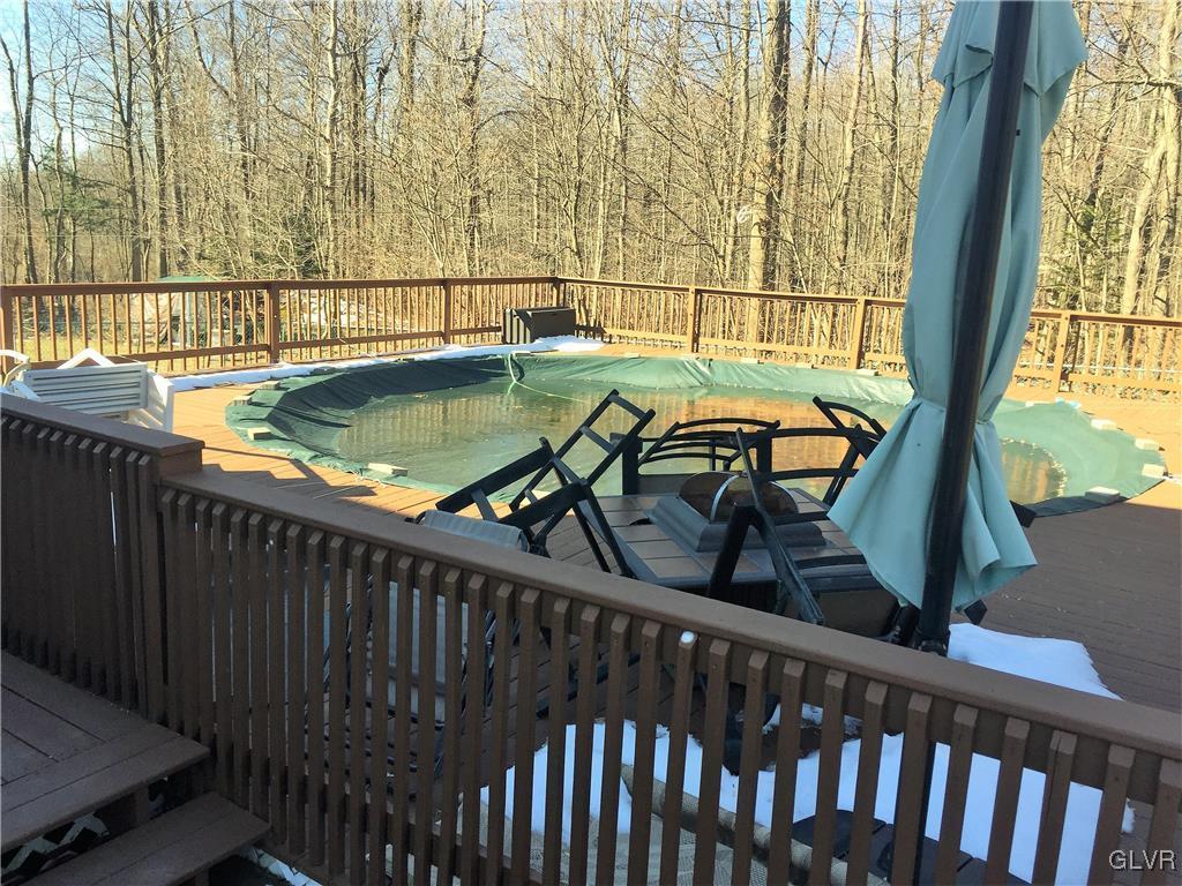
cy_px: 443
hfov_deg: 61.7
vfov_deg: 48.2
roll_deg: -2.4
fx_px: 990
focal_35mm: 29
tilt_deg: -13.1
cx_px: 591
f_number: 2.2
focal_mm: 4.15
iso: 32
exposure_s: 1/399
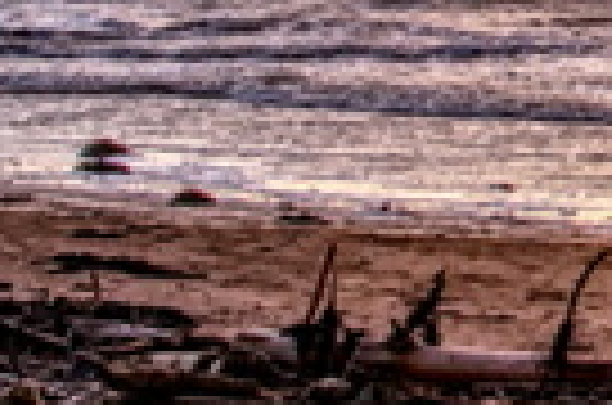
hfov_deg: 10.3
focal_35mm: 181
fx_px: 3070
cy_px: -108
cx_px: 1328
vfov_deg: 7.5
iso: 200
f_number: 16
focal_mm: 21
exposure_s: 1/80
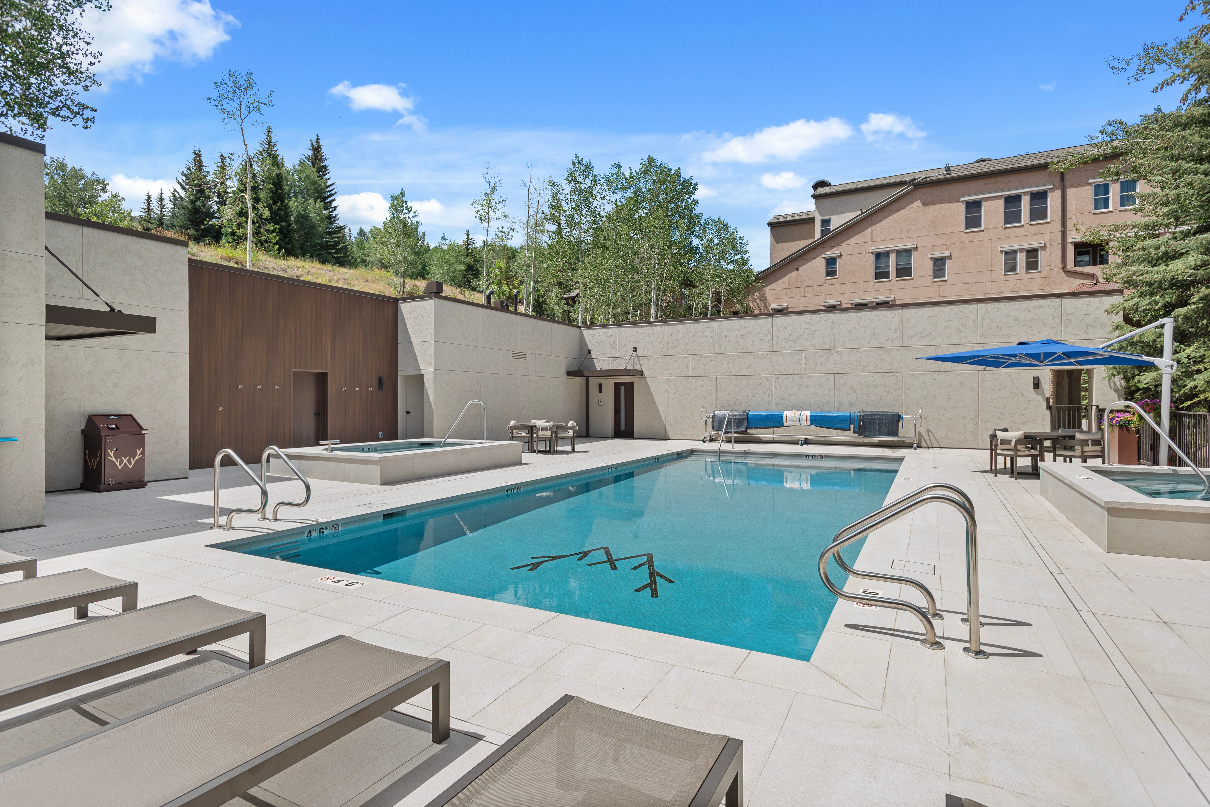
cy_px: 404
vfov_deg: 64.6
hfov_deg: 86.9
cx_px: 605
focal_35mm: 19
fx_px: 639
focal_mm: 19
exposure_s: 1/100
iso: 125
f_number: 7.1
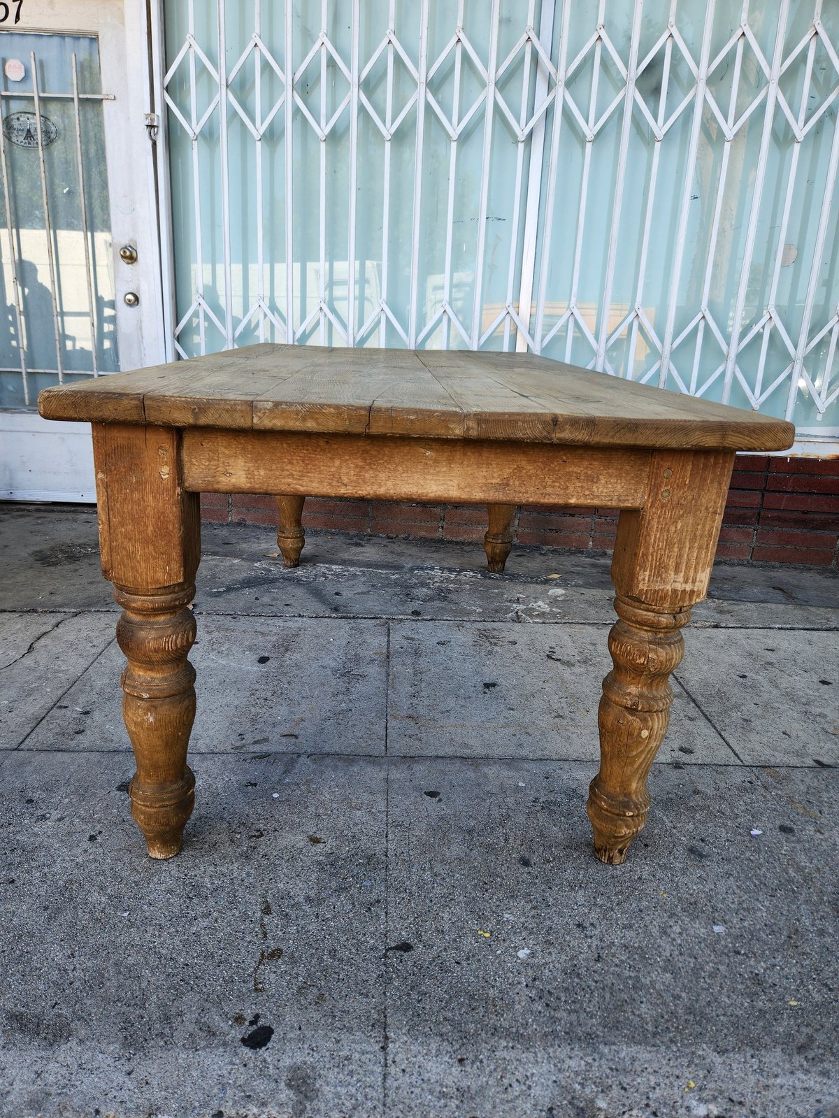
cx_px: 420
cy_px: 559
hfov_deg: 58.9
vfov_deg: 73.9
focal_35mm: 23
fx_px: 743
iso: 20
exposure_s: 1/227
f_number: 1.8
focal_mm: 5.4
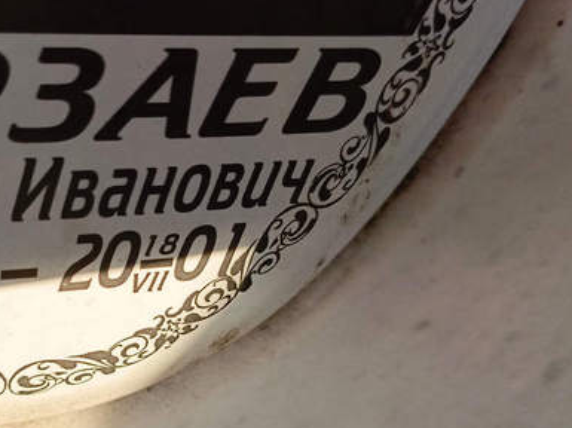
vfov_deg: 27.7
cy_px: 312
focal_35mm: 52
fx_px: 858
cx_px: 147
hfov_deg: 36.1
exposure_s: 1/809
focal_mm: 4.76
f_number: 1.69
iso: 115
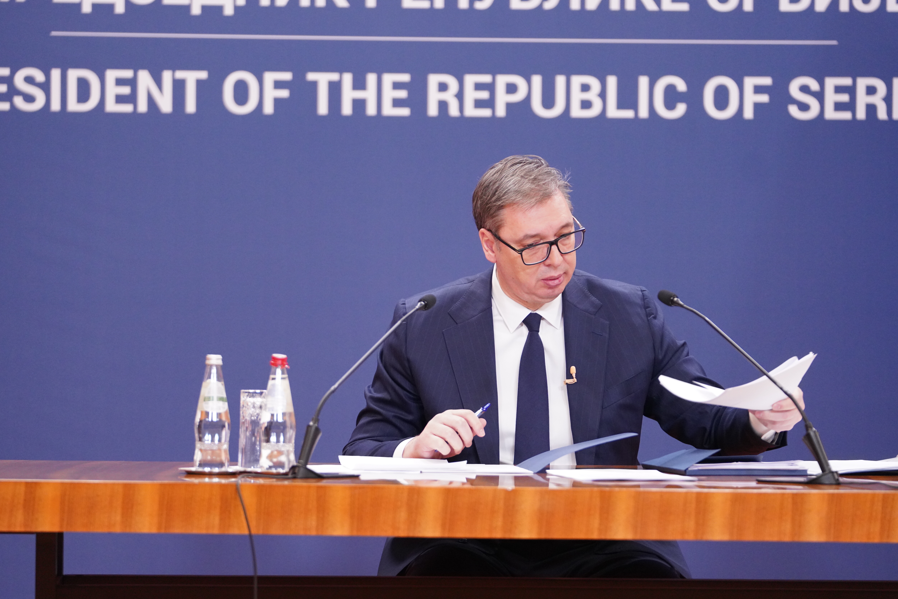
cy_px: 314
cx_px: 431
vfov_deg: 7.7
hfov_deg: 11.5
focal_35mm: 179
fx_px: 4465
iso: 3200
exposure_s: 1/320
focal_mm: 143
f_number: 2.8
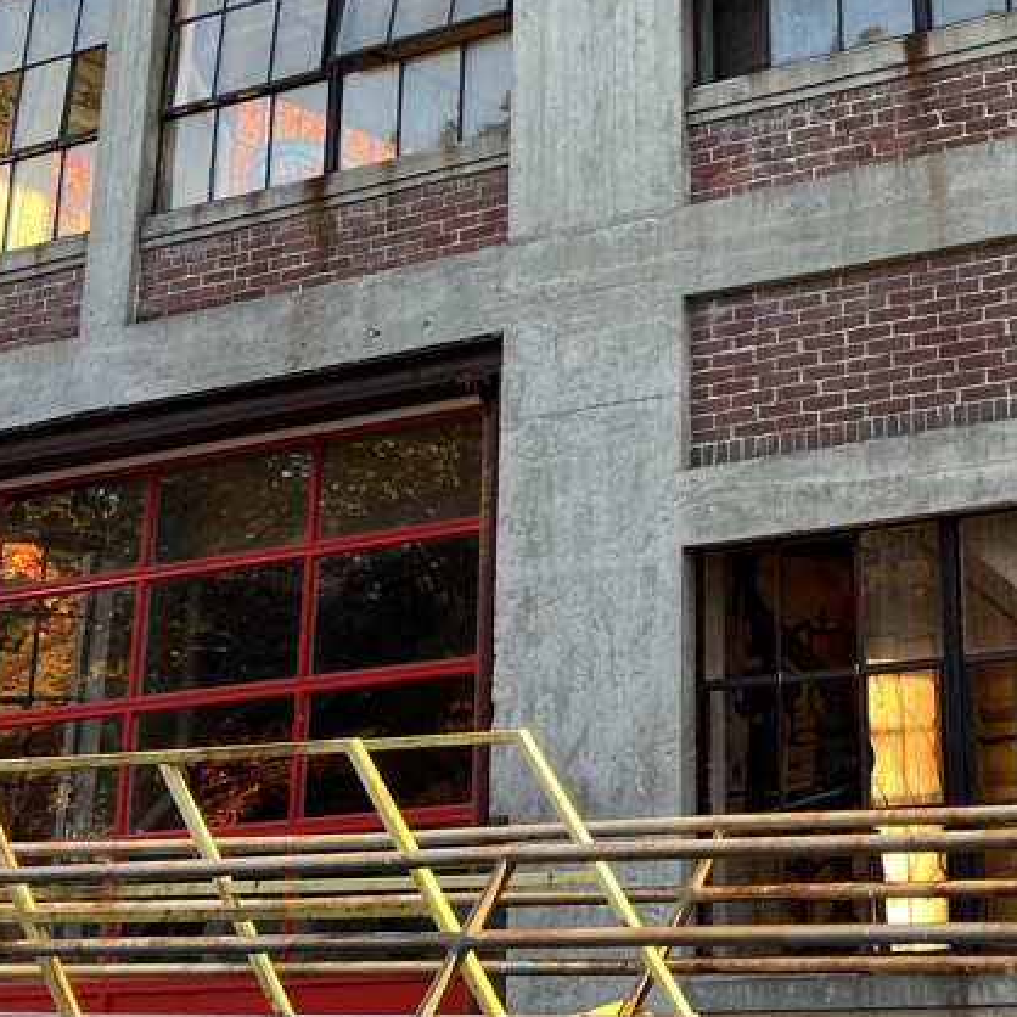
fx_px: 1828
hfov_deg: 29.0
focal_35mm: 55
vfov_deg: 30.2
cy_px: 185
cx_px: 1034
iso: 32
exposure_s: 1/136
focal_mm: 5.7
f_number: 1.5
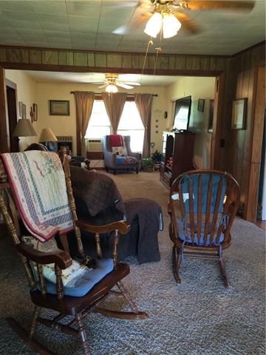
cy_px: 178
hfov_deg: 48.2
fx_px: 297
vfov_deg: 61.7
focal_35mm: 29
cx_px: 133
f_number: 2.2
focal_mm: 4.15
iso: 125
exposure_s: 1/30
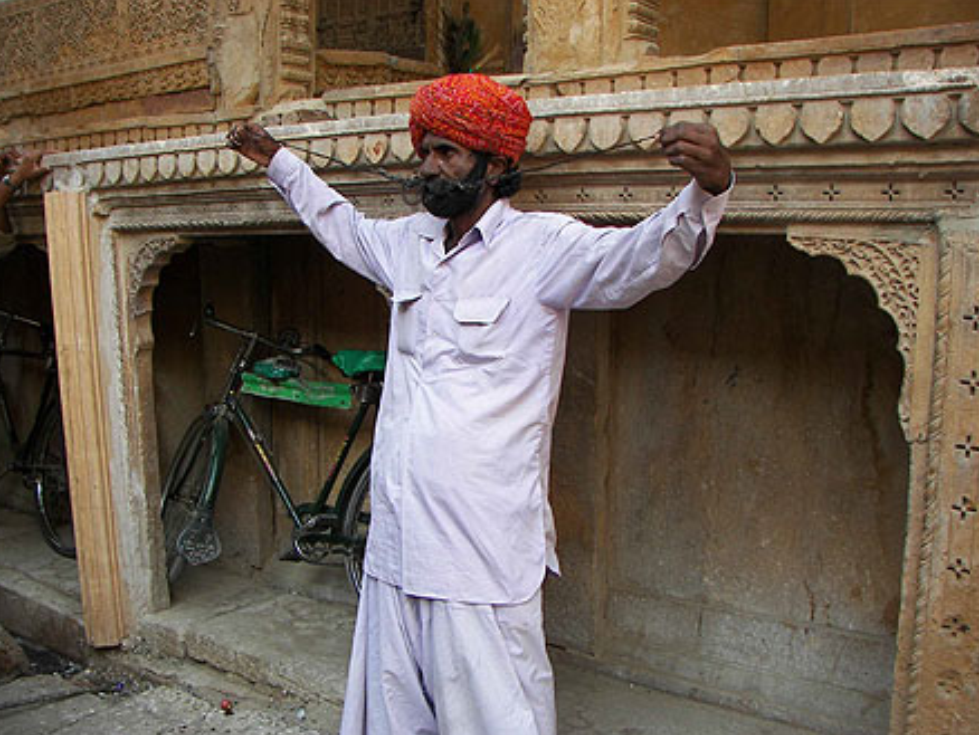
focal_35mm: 37
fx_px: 1047
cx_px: 490
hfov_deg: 50.1
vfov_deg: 38.7
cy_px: 371
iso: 50
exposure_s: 1/100
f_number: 2.8
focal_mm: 6
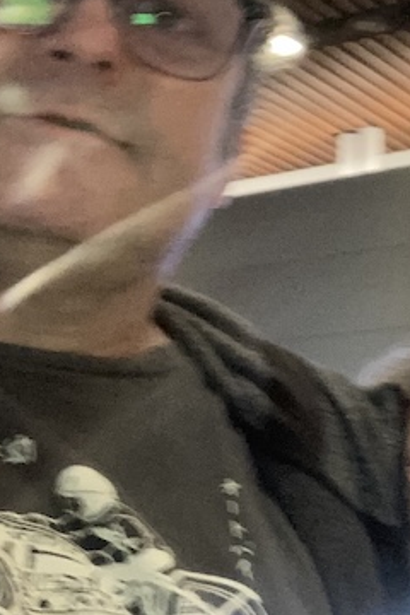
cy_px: 312
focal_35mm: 74
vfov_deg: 27.3
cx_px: 483
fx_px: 1264
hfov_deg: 17.6
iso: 320
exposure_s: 1/34
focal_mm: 2.87
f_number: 2.2
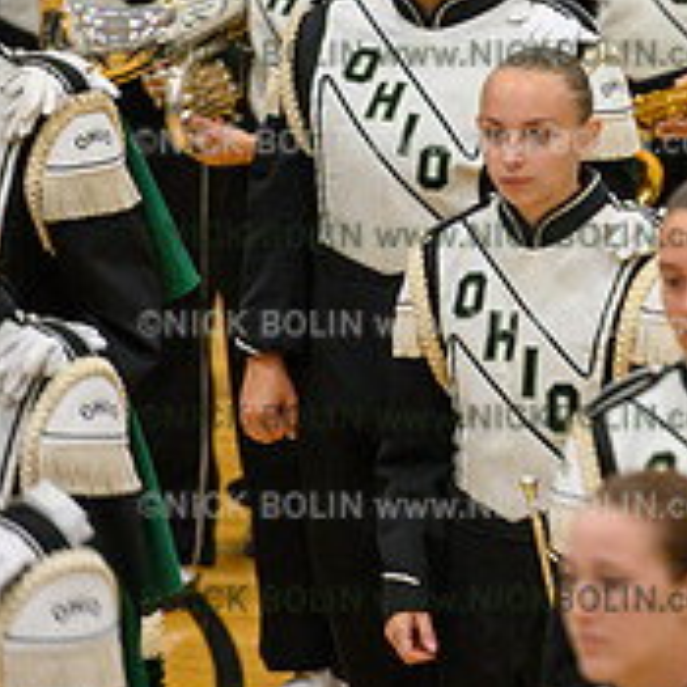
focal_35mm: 565
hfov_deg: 3.1
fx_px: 12686
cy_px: -37
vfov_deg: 3.1
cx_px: 1052
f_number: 2.8
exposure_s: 1/320
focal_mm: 200
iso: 1600
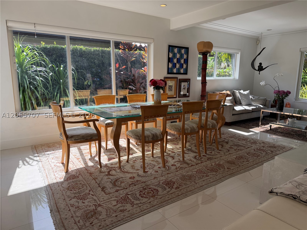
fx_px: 213
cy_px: 115
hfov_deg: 71.6
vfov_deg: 56.8
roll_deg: -0.3
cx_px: 154
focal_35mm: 24
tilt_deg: -10.8
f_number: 1.78
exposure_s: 1/992
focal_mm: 6.76
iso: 100
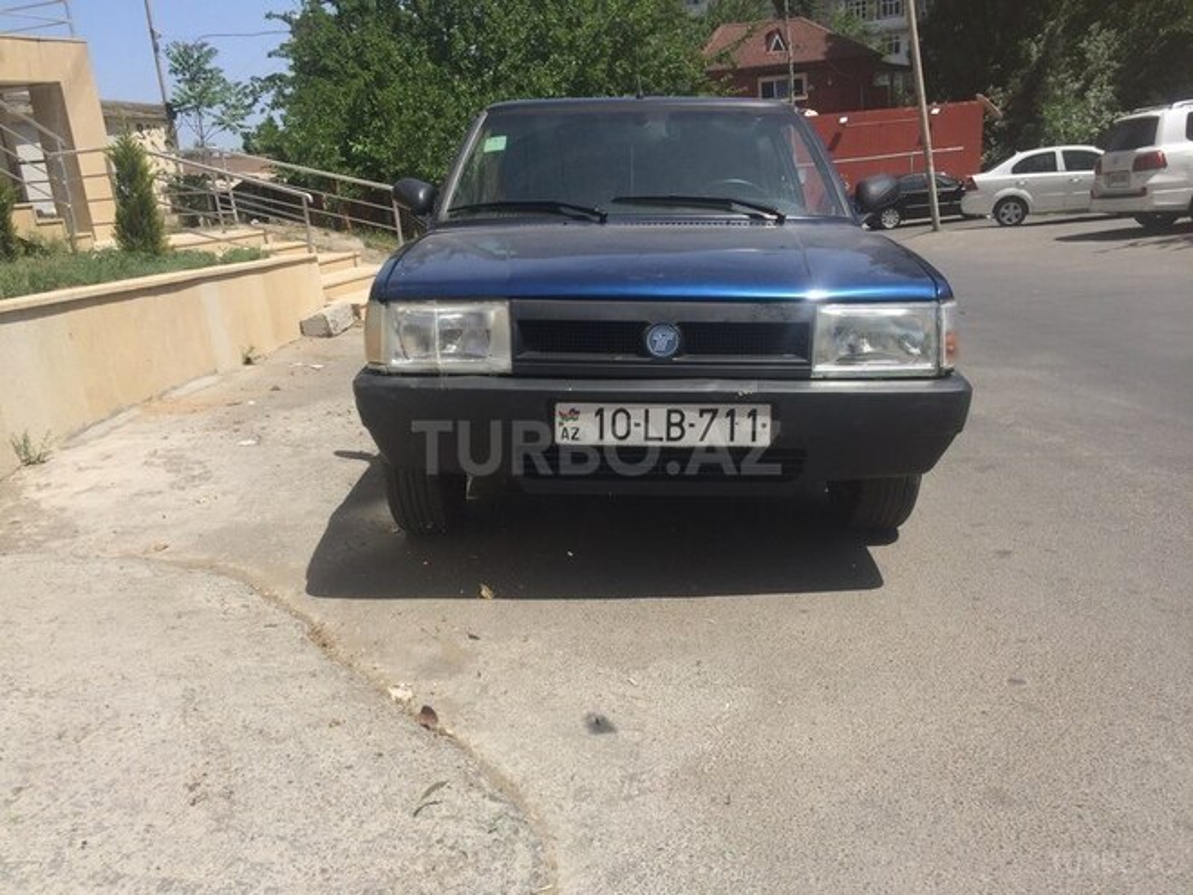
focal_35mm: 29
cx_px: 596
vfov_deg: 48.2
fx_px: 999
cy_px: 448
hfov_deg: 61.7
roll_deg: +2.7
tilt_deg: -17.1
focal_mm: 4.15
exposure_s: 1/2415
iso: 32
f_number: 2.2
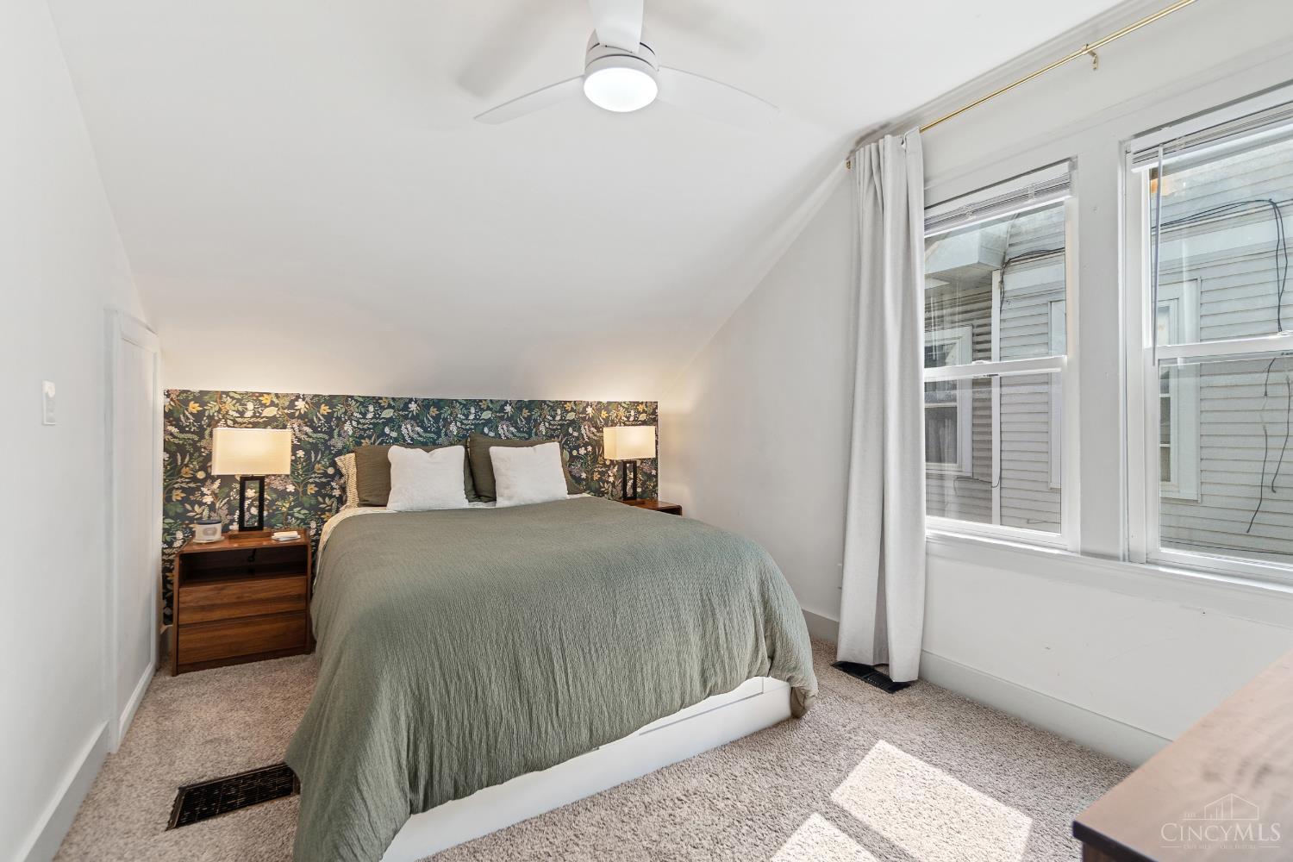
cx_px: 646
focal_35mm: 15
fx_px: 539
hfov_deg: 100.4
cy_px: 431
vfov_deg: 77.3
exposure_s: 1/25
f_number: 4
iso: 250
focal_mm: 10
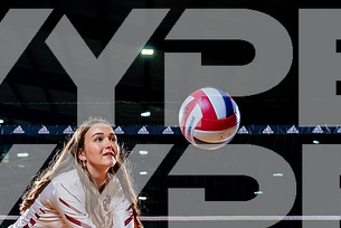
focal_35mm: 91
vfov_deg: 14.9
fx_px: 863
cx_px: 146
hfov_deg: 22.3
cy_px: 204
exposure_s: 1/250
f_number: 5.6
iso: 250
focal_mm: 47
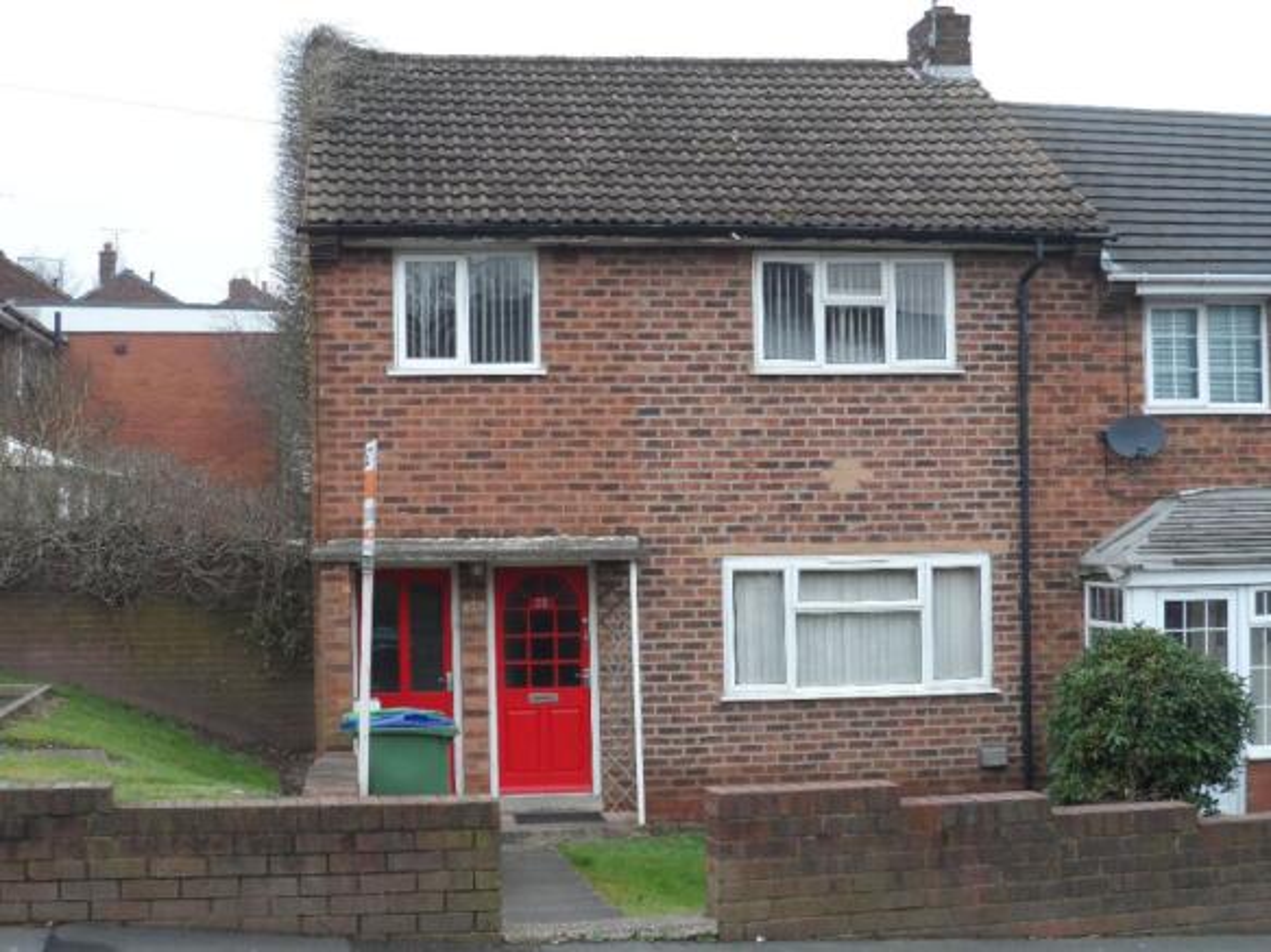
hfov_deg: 36.2
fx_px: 1946
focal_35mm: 53
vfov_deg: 27.5
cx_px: 636
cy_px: 476
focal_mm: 8.7
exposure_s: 1/45
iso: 80
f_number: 4
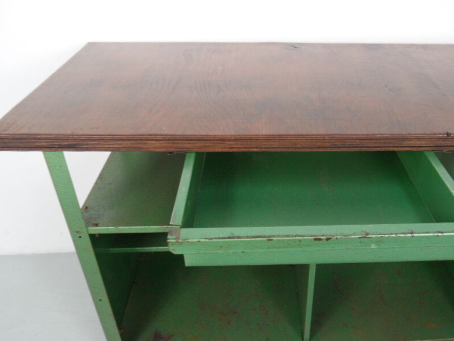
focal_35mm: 31
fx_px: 407
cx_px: 282
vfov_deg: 45.1
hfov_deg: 57.7
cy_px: 209
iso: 100
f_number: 3.2
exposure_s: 1/45
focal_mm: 3.9
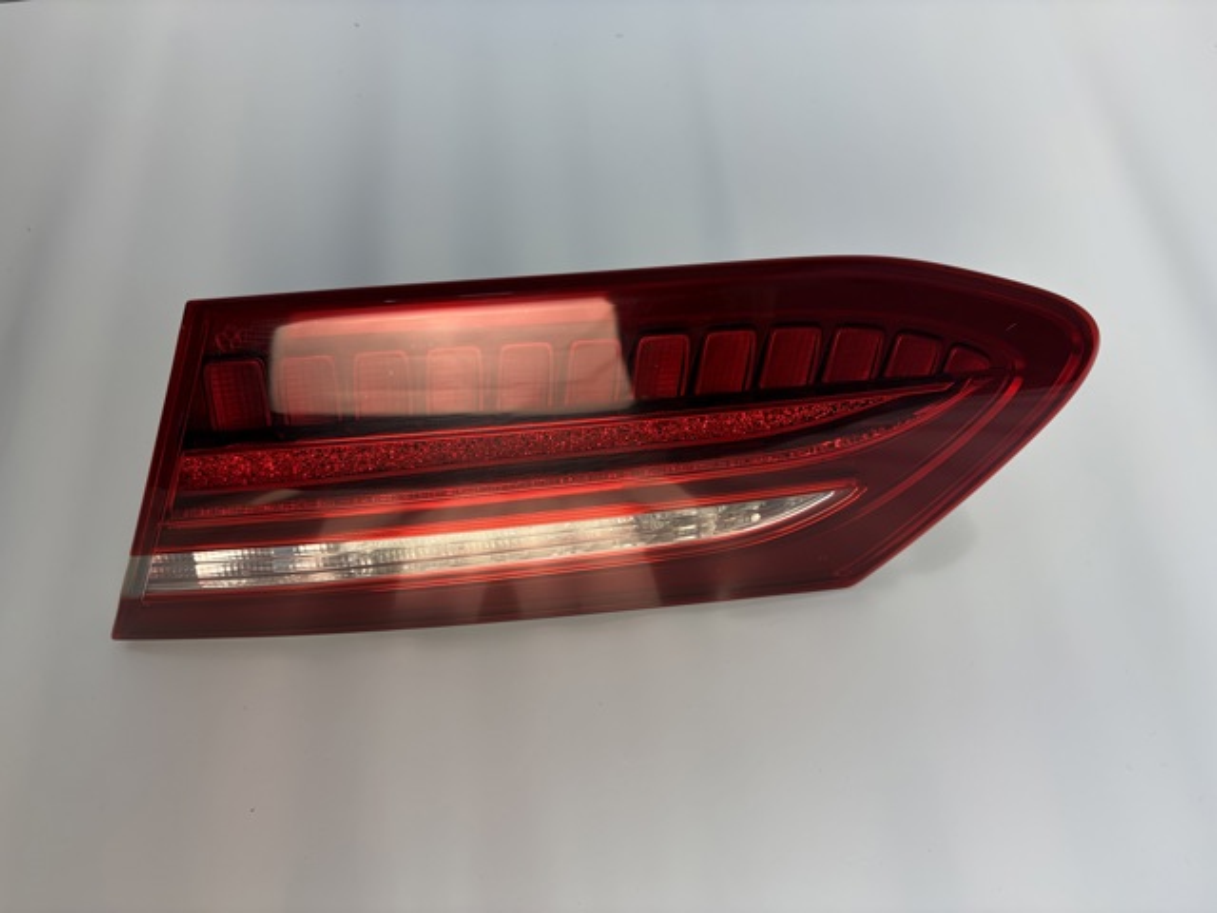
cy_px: 456
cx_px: 608
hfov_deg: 67.3
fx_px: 914
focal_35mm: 26
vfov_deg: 53.1
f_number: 1.6
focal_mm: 5.96
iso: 80
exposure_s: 1/100
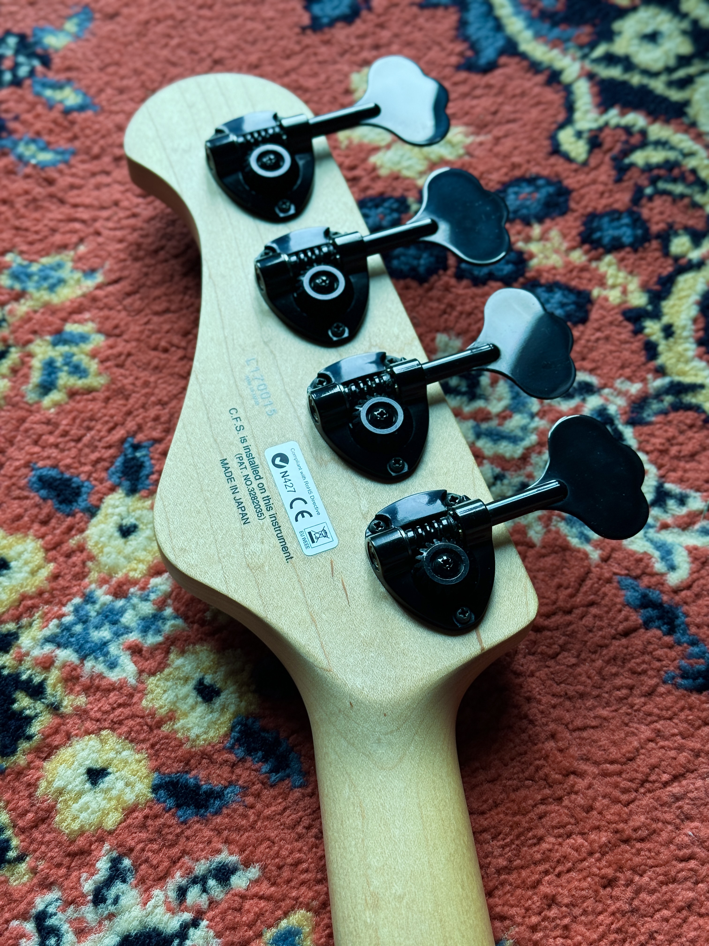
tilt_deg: -63.3
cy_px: 473
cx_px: 354
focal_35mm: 48
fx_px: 1311
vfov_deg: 39.7
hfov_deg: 30.3
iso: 100
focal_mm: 6.76
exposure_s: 1/87
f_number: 1.78
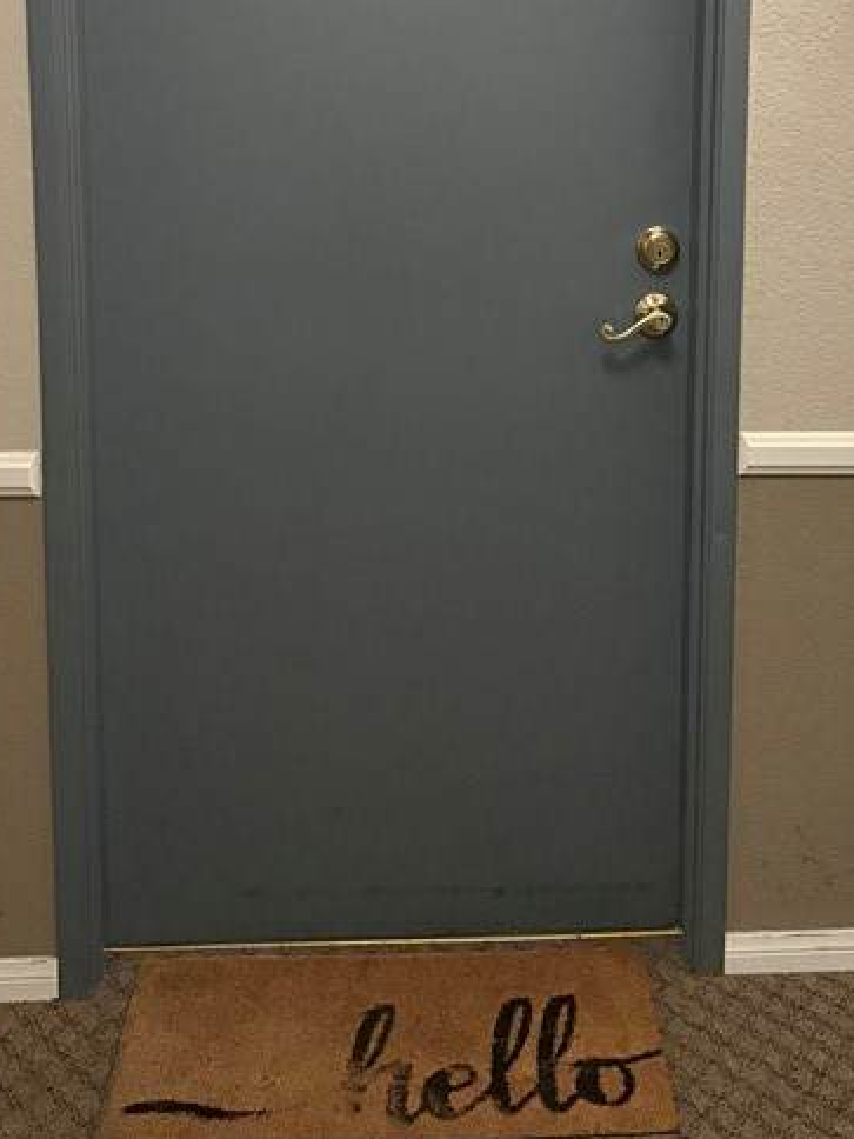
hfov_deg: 26.5
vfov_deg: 34.2
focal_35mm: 55
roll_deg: +0.5
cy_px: 280
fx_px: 1809
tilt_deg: -7.8
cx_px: 536
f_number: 1.6
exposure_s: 1/40
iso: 500
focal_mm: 5.96
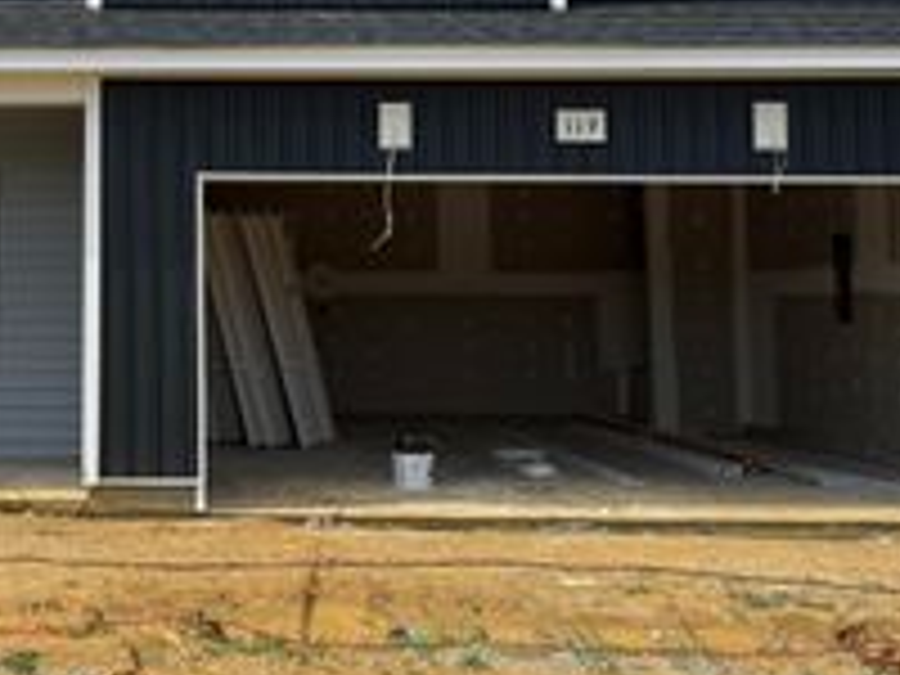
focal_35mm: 60
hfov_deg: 30.9
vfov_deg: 24.1
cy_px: 142
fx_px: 1560
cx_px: 112
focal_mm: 6.76
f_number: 1.78
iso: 80
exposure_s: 1/5319
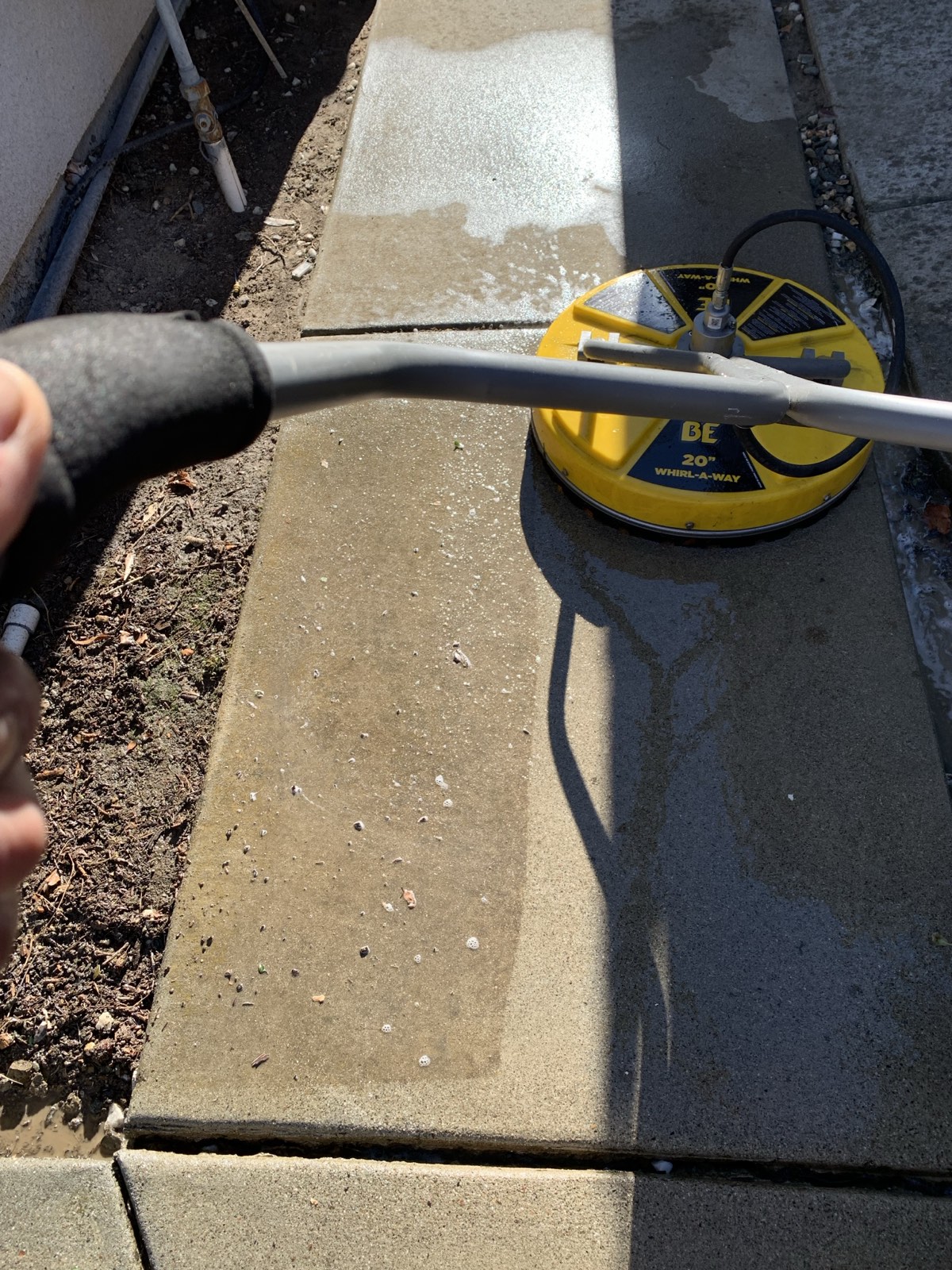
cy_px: 635
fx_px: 953
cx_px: 476
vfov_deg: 67.3
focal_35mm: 26
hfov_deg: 53.1
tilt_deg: -53.7
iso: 25
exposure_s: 1/887
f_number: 1.8
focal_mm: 4.25
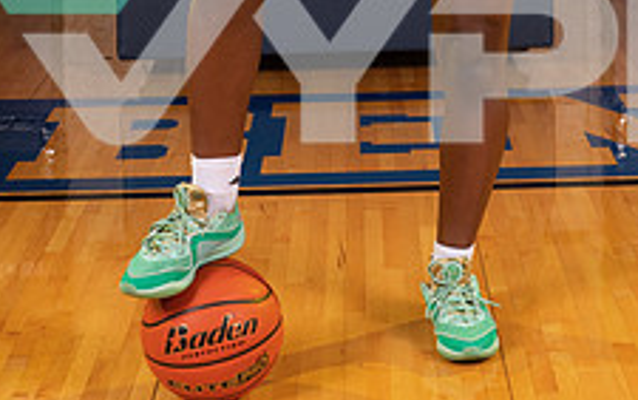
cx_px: 403
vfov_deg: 12.4
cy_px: -142
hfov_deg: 20.3
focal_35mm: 102
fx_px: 1775
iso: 320
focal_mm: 50
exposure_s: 1/320
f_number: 7.1
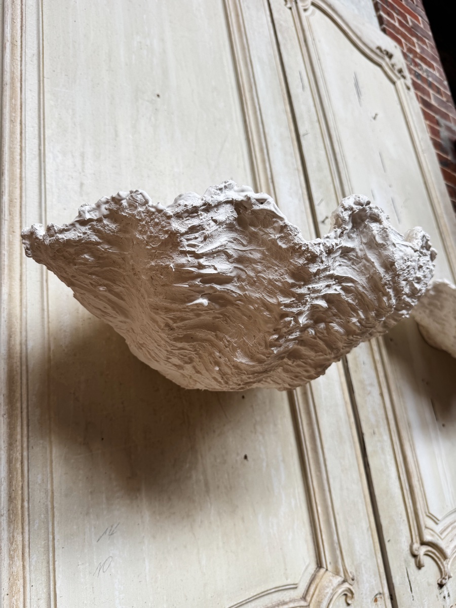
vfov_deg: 71.6
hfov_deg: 56.8
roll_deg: +6.8
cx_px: 228
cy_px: 304
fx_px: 422
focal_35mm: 24
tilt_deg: +13.5
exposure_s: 1/171
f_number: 1.78
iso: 64
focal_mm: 6.76
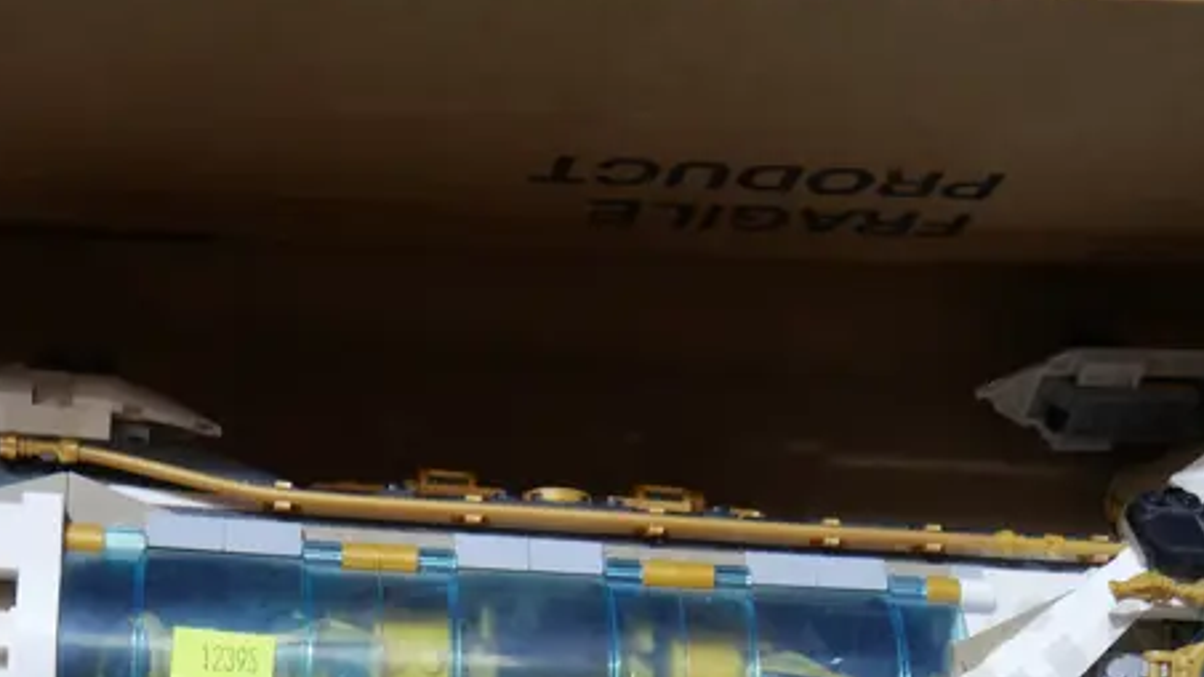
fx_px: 2522
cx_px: 852
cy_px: 865
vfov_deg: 14.7
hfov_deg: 26.6
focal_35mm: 79
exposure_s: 1/60
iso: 640
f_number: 3.6
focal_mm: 16
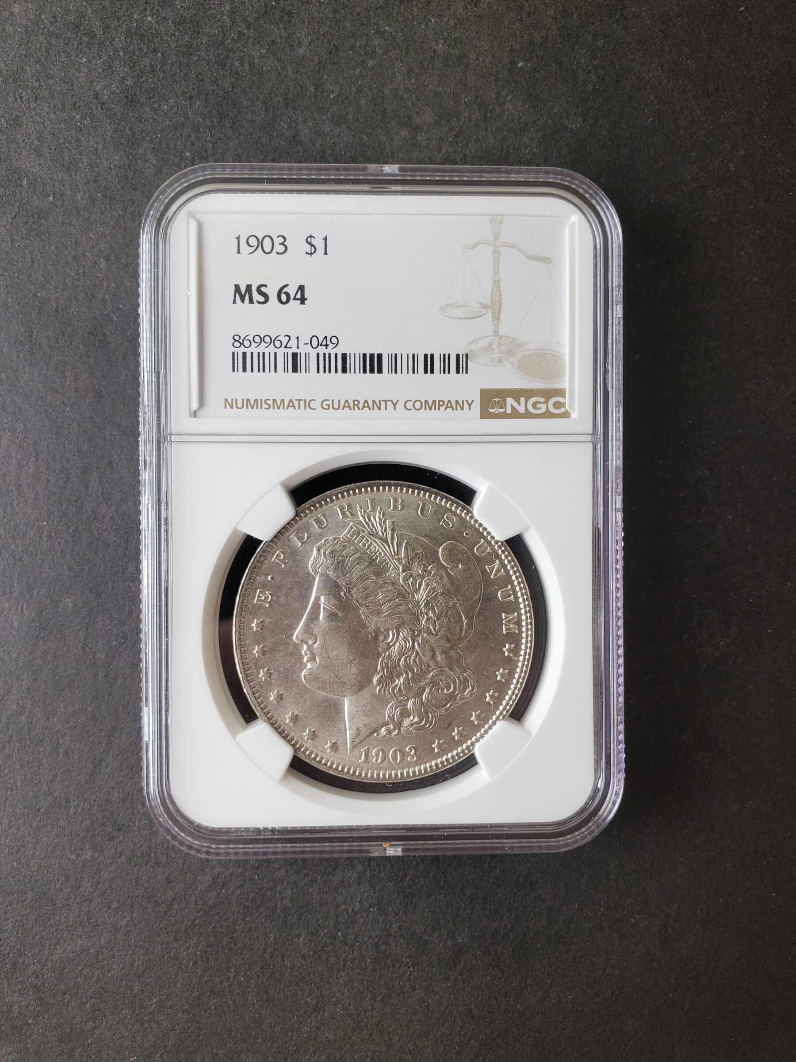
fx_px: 797
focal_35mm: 26
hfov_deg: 53.1
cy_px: 531
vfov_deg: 67.3
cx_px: 398
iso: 64
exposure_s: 1/60
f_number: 2.4
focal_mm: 4.3
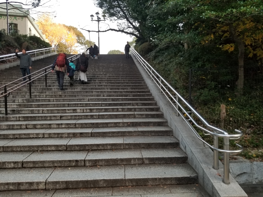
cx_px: 132
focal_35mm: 26
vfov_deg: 53.1
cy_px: 98
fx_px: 198
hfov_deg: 67.3
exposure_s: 1/100
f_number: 1.7
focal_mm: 4.25
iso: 100
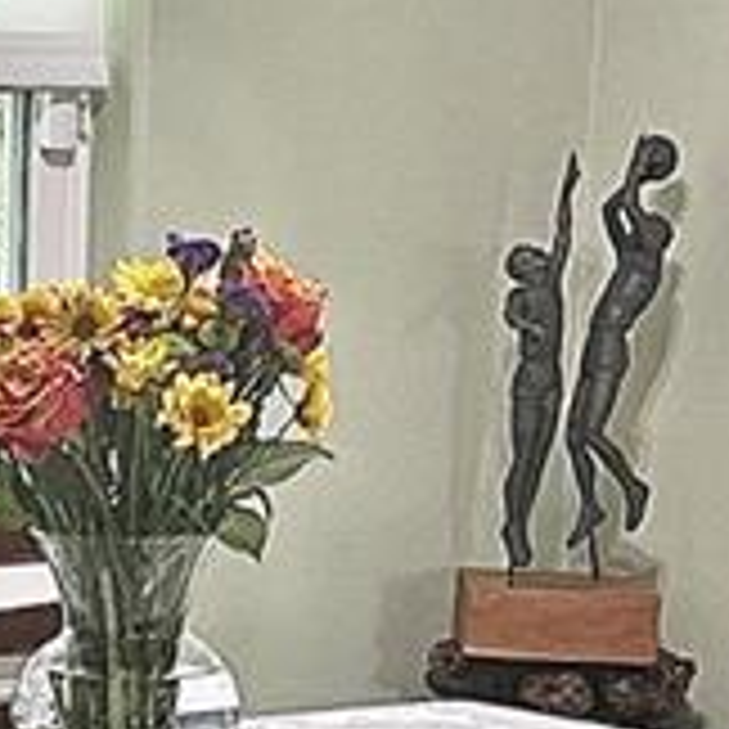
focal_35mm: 170
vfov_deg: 10.0
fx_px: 4050
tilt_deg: -15.4
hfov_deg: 10.2
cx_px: 18
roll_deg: -1.2
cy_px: 1107
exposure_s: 1/60
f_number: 1.5
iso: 80
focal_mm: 5.7
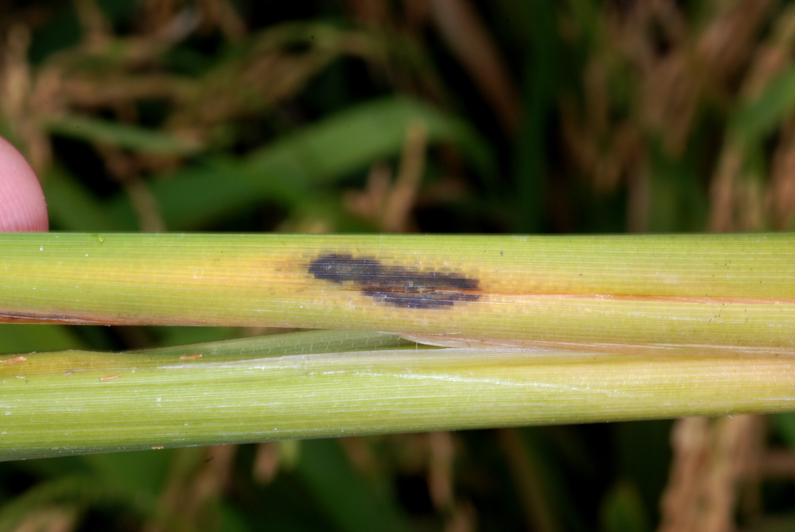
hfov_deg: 22.6
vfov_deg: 15.2
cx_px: 398
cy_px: 266
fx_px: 1990
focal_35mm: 90
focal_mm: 60
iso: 400
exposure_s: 1/60
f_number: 36
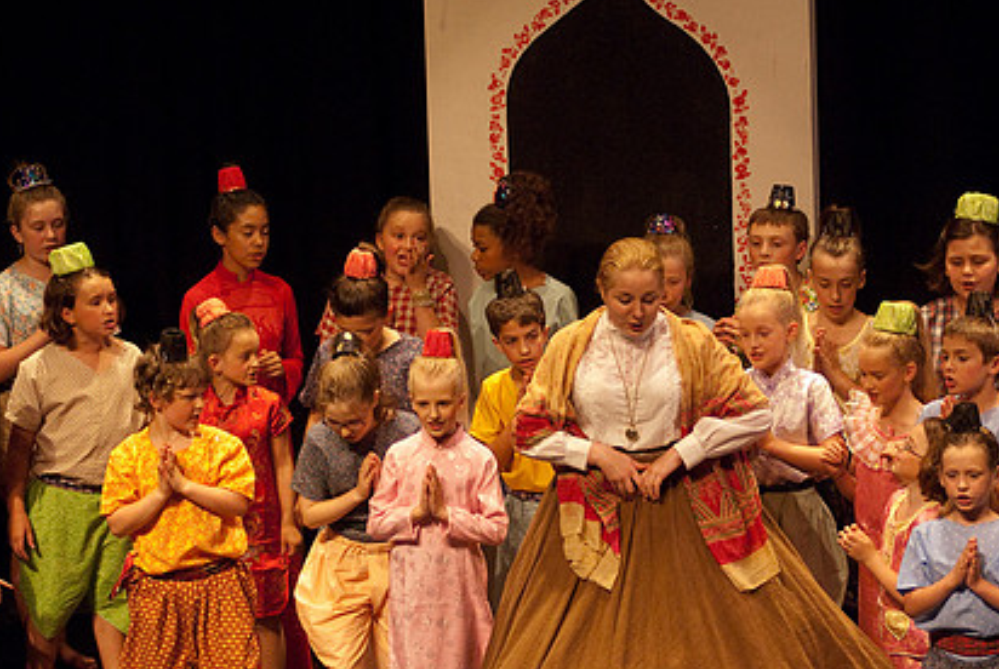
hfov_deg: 9.7
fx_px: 5864
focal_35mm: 211
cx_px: 609
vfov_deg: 6.5
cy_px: 451
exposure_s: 1/160
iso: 1000
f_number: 2.8
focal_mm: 100
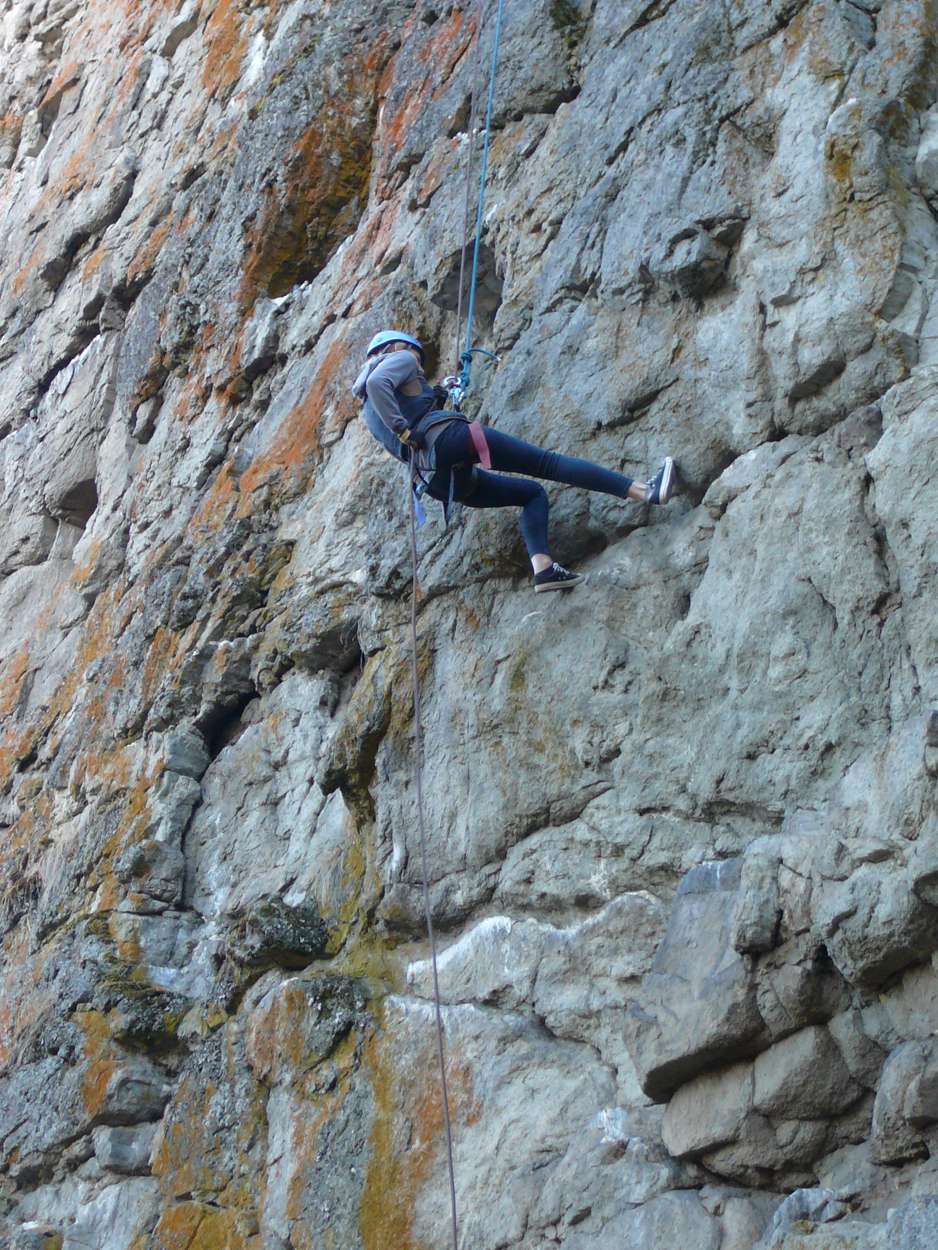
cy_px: 625
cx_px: 469
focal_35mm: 77
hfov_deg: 19.1
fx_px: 2782
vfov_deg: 25.3
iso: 125
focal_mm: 11.5
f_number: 3.7
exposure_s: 1/30
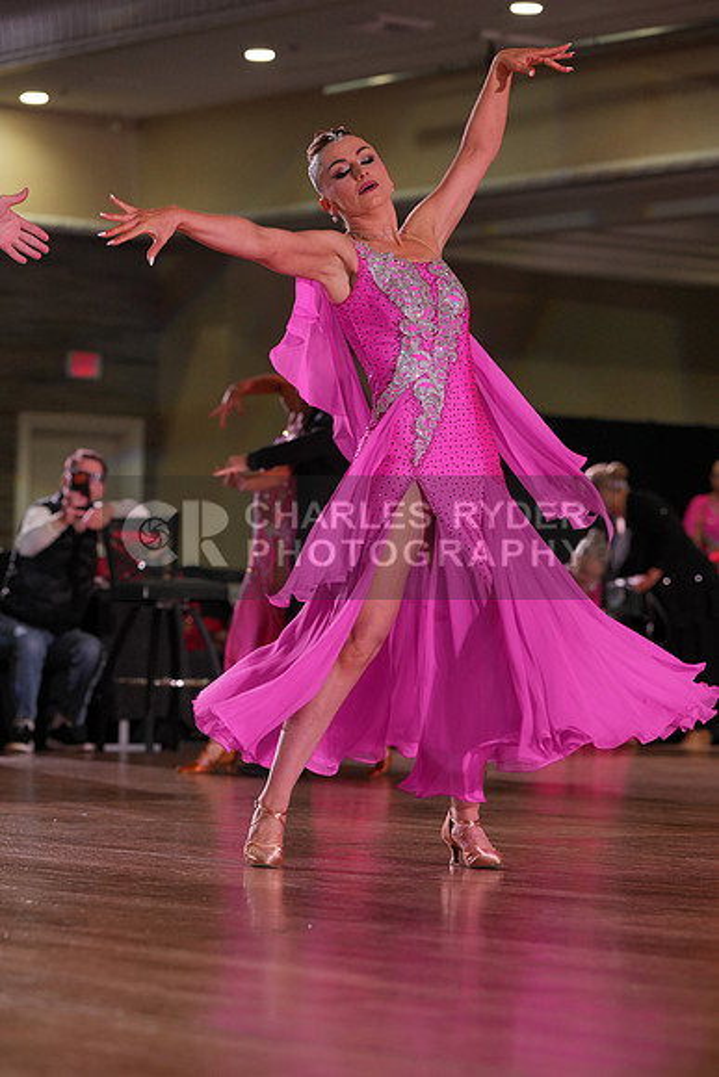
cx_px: 360
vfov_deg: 16.4
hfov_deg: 11.0
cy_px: 538
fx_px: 3742
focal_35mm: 125
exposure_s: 1/500
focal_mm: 125
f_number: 4
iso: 1250
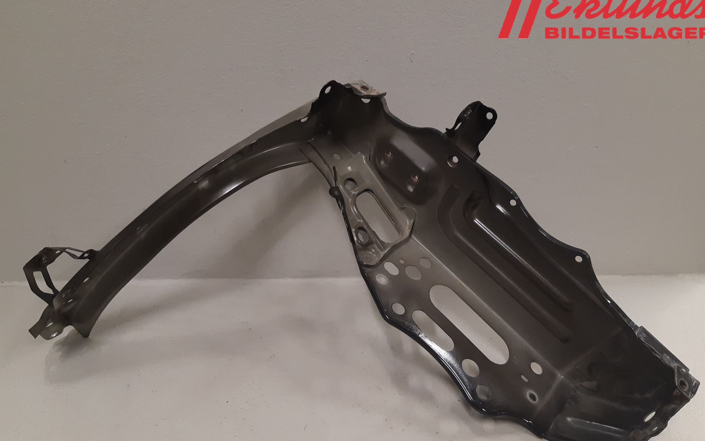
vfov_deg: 44.4
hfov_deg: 66.5
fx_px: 538
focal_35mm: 28
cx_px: 355
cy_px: 248
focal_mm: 3.93
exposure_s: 1/50
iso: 160
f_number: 1.7
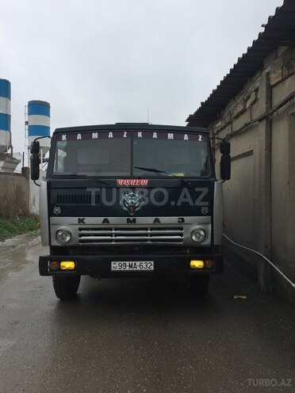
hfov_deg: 48.2
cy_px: 196
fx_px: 330
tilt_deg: -1.4
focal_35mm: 29
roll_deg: -0.6
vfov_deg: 61.7
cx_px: 148
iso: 32
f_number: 2.2
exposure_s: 1/1199
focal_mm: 4.15
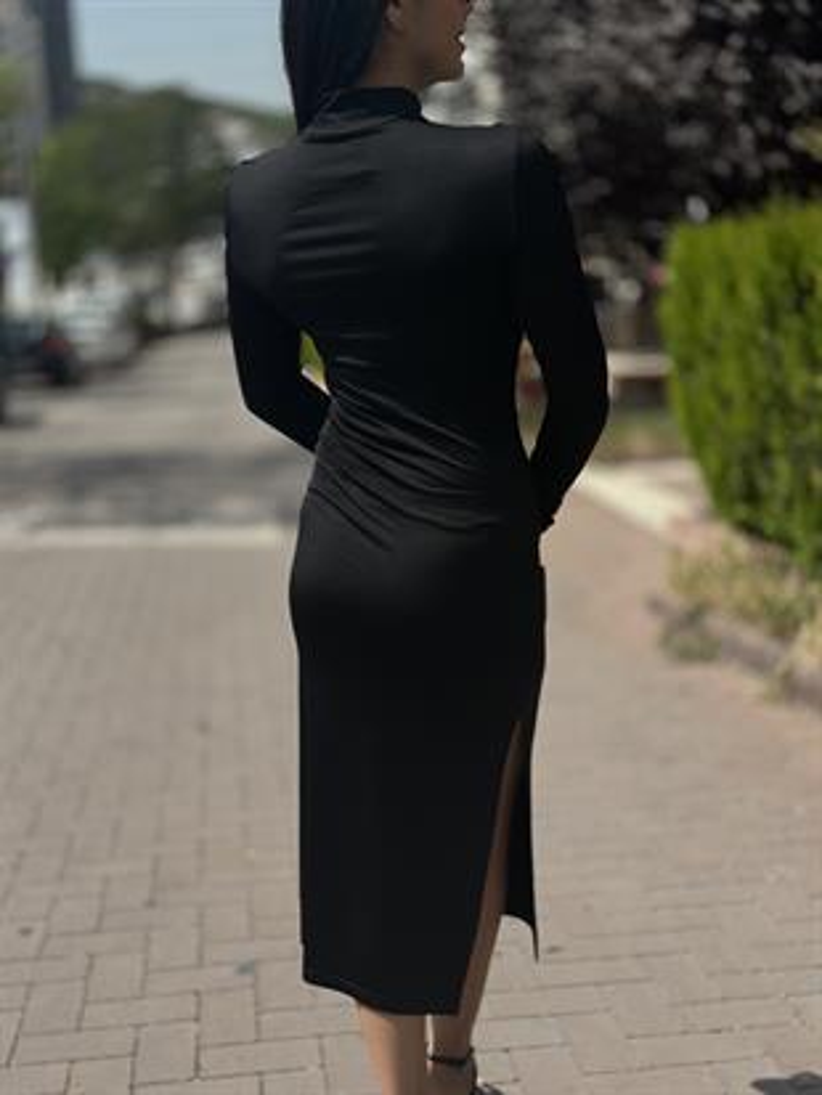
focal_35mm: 48
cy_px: 548
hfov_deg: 30.3
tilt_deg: -14.8
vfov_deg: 39.6
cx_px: 411
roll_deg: +2.4
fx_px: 1519
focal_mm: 6.86
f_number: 1.78
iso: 100
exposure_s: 1/12048
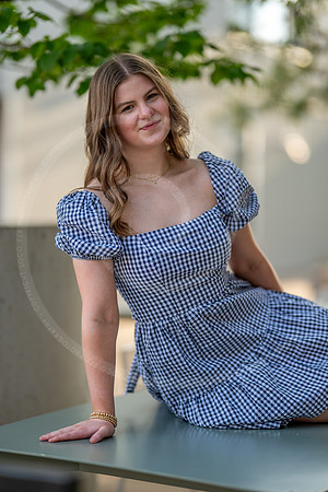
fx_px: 1162
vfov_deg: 23.9
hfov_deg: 16.1
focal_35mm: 85
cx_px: 164
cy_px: 246
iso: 200
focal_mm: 85
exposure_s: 1/1600
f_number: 1.2
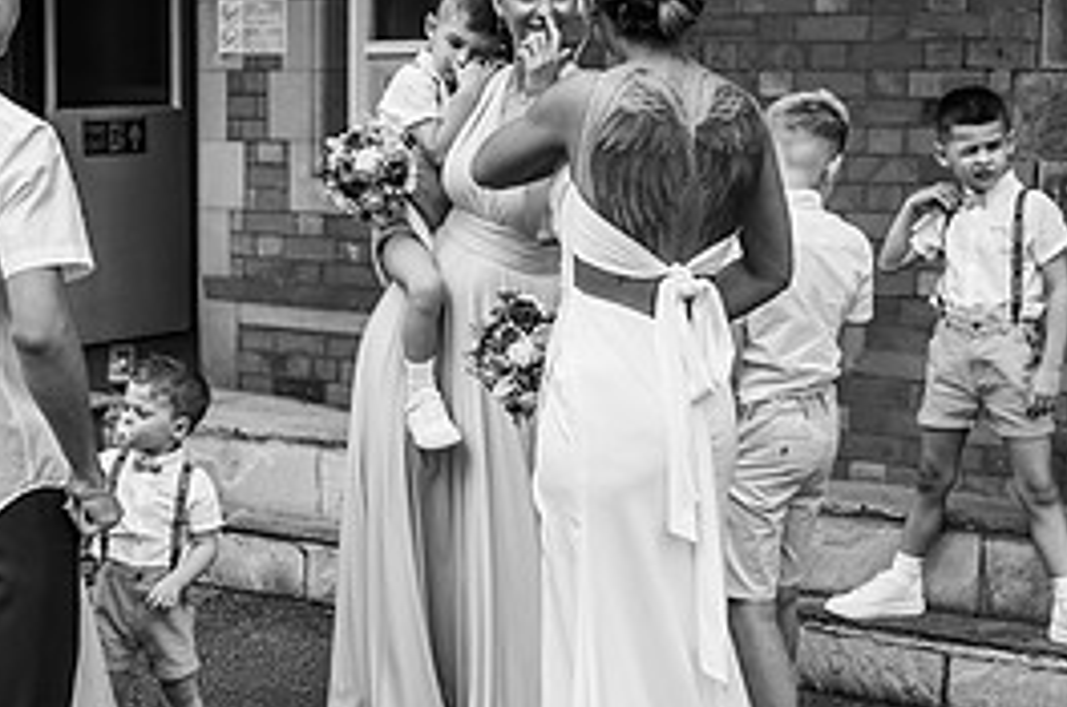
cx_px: 299
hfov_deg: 26.1
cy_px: 360
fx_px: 2278
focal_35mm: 77
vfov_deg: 17.6
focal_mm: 35
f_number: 2.8
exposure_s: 1/1600
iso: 100
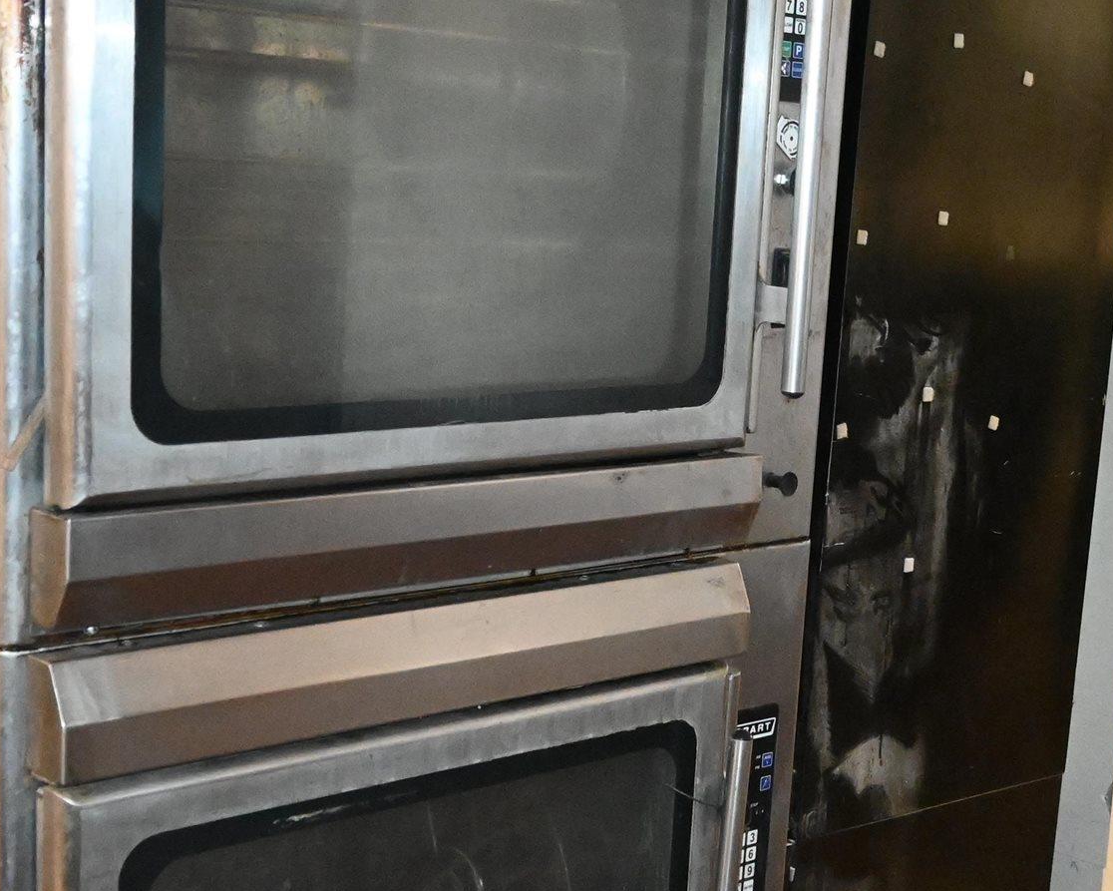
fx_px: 2042
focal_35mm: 62
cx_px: 886
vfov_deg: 24.6
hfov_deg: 29.8
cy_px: 526
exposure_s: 1/200
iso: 7200
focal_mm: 16
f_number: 3.5
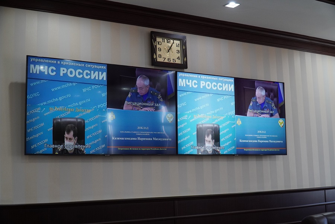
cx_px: 168
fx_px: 405
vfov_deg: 30.8
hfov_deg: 45.0
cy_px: 112
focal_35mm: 44
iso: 1250
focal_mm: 29
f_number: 4
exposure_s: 1/160
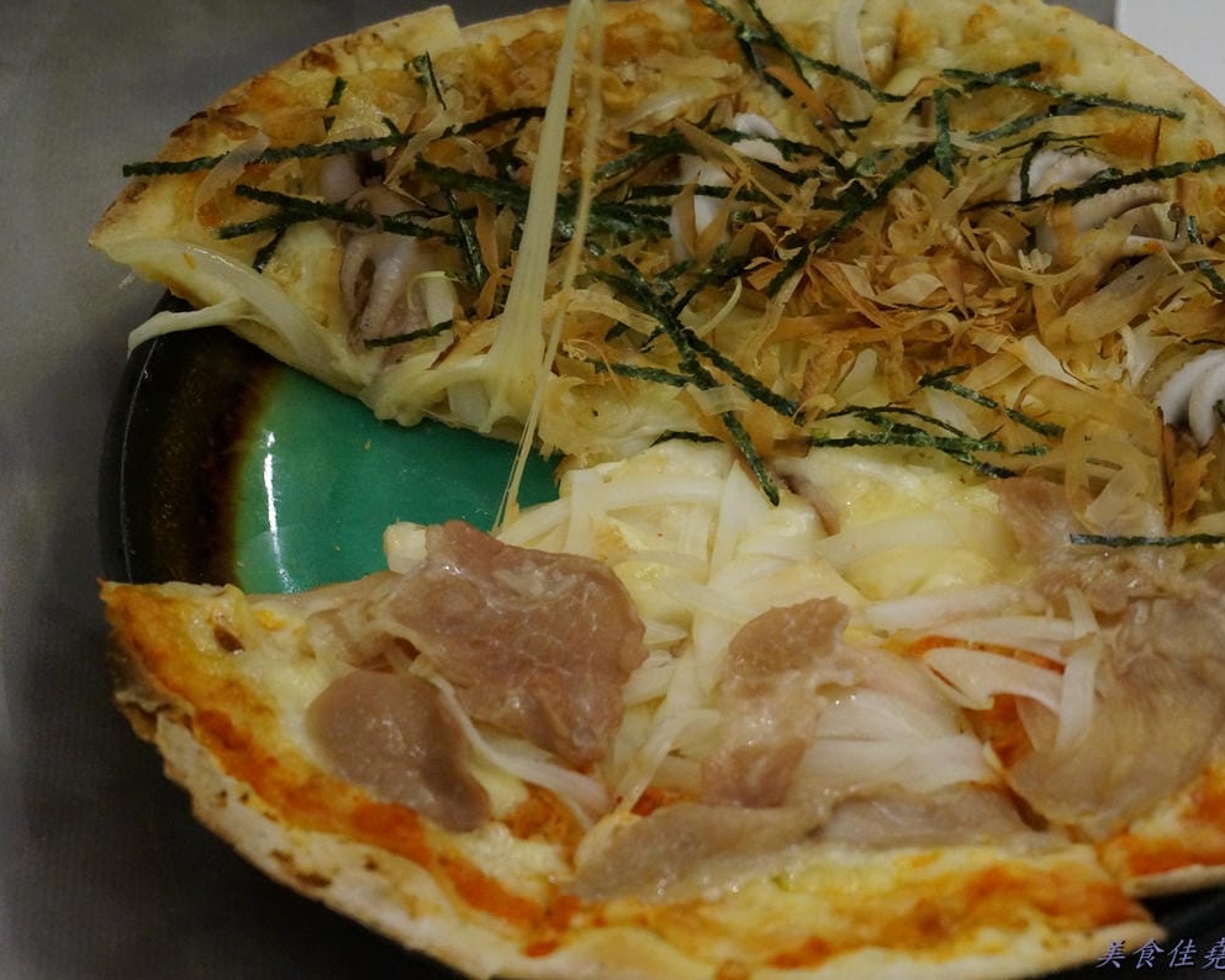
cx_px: 677
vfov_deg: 18.1
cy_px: 489
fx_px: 3081
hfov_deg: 22.5
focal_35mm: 85
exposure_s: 1/125
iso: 3200
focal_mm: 50
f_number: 5.6
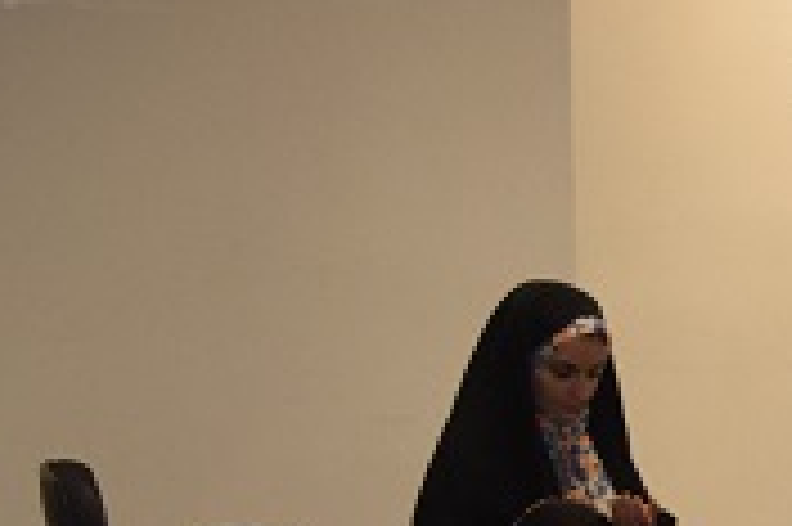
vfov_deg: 10.0
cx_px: 1395
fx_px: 2813
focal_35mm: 128
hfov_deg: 14.3
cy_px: 1030
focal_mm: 20
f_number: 3.5
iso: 800
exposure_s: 1/200
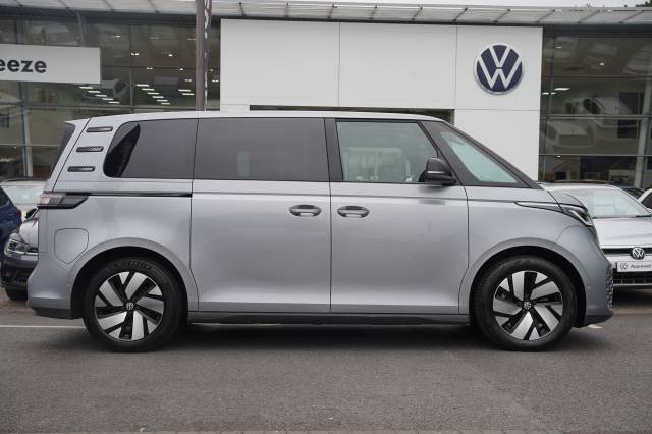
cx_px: 326
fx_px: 815
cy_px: 217
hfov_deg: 43.6
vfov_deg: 29.8
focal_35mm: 45
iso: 160
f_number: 4
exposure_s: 1/160
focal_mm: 45
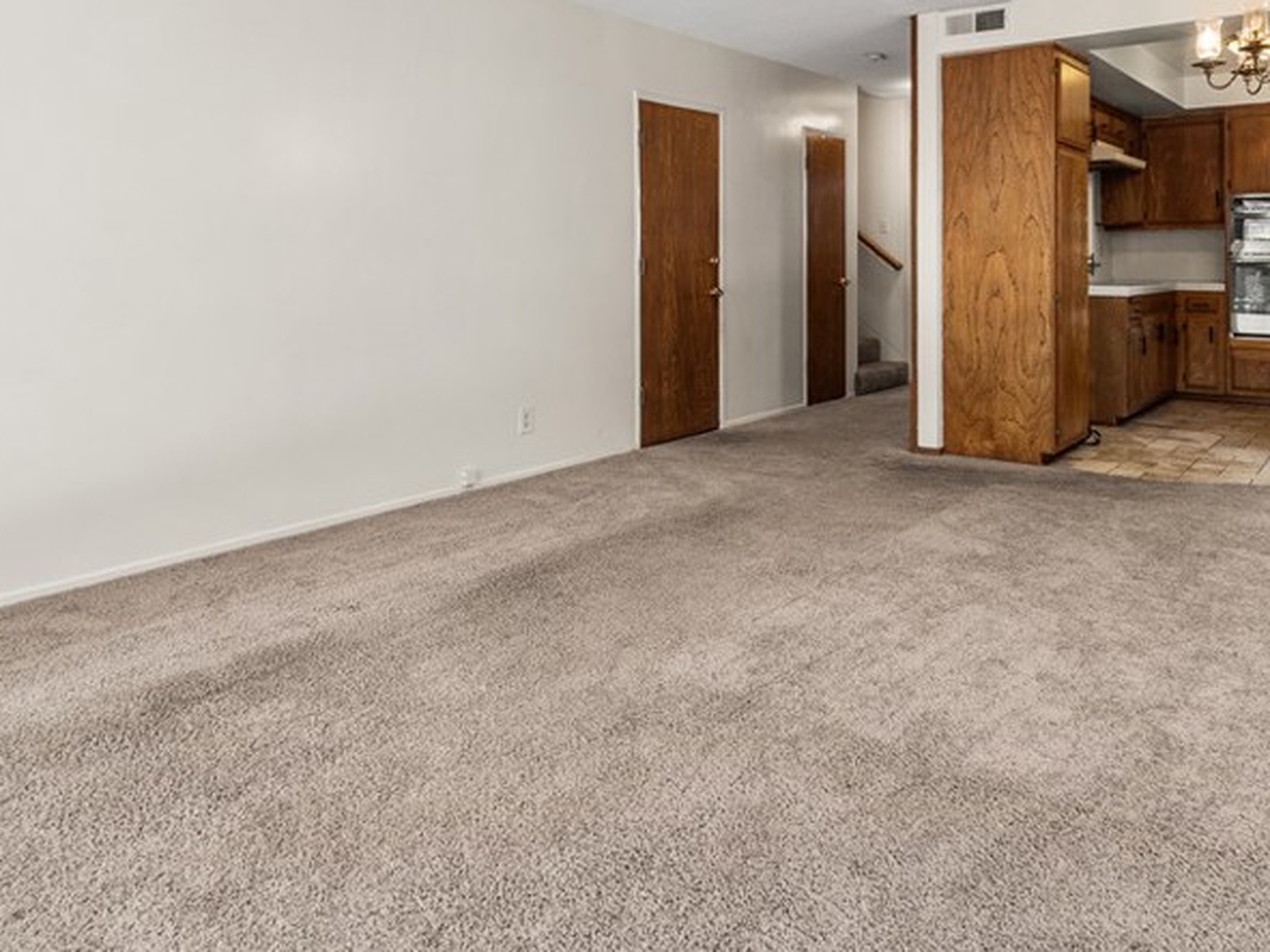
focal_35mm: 25
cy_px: 270
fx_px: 917
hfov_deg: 69.4
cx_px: 660
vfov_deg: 53.0
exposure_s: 1/40
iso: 320
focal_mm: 10
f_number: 7.1
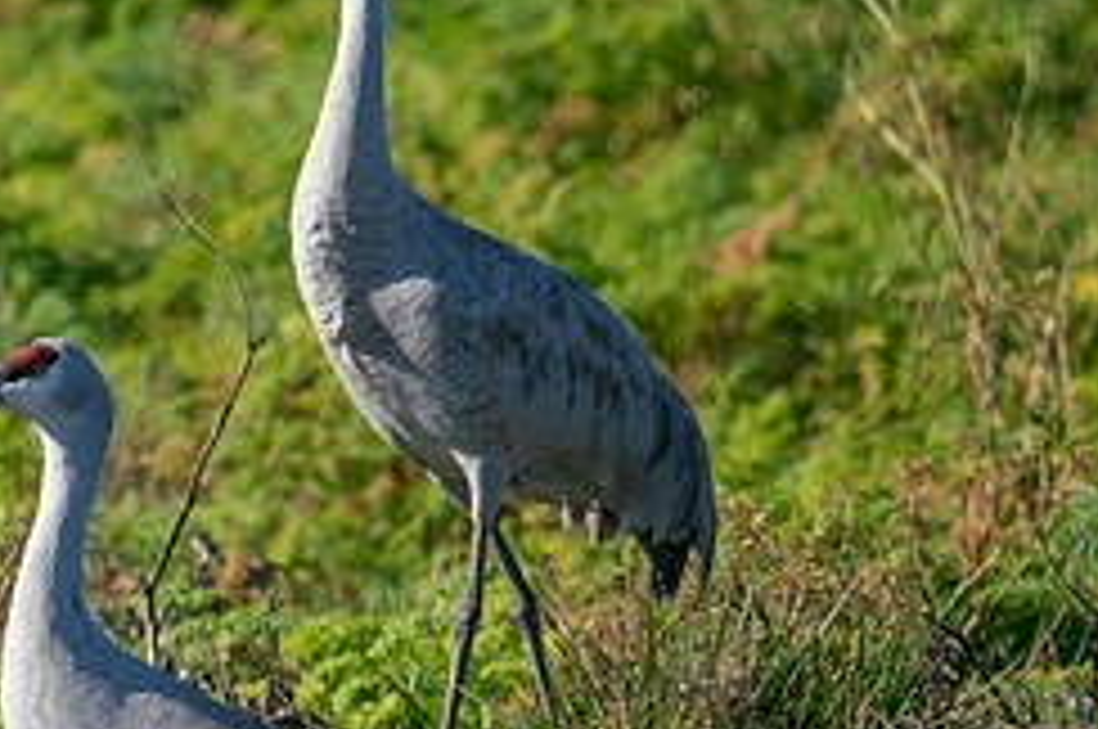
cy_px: 613
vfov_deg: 0.6
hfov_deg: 1.0
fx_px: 64695
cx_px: 68
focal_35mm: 2124
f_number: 6.3
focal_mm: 560
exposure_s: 1/1600
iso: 640
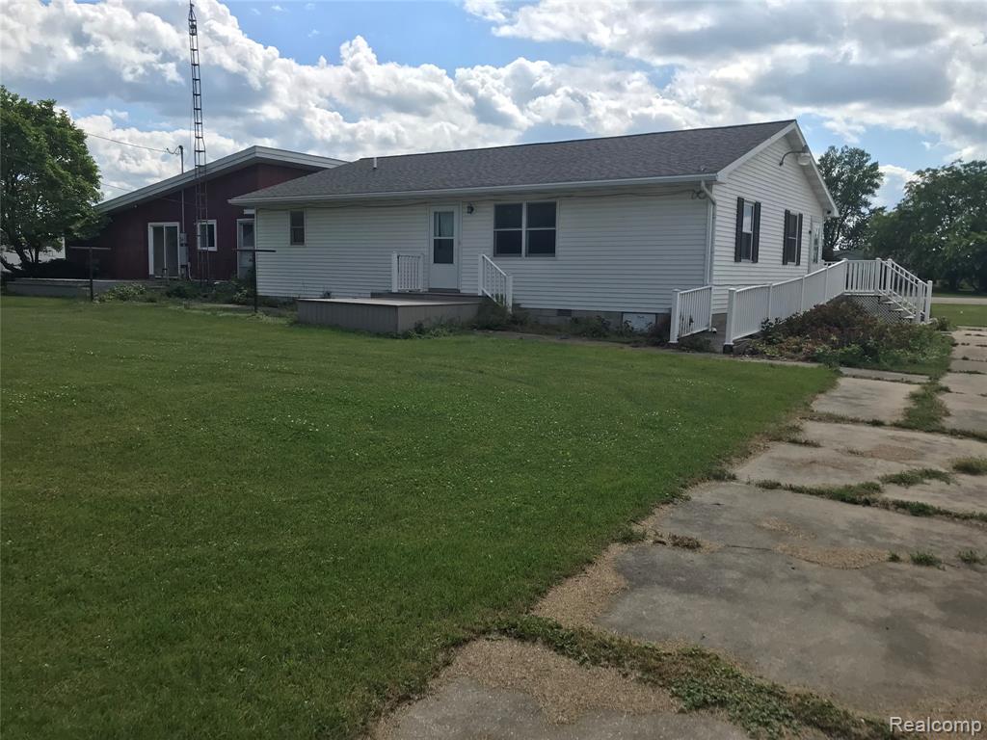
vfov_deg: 49.7
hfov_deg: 63.4
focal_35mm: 28
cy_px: 370
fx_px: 798
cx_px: 494
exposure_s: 1/3096
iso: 20
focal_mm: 3.99
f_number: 1.8
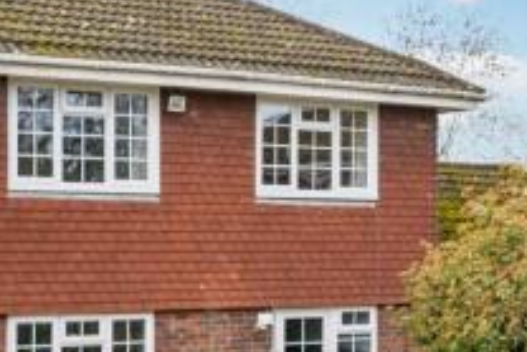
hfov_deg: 25.3
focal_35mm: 80
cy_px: 292
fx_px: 1172
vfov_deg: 16.9
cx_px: 236
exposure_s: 1/160
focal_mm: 35
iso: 320
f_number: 9
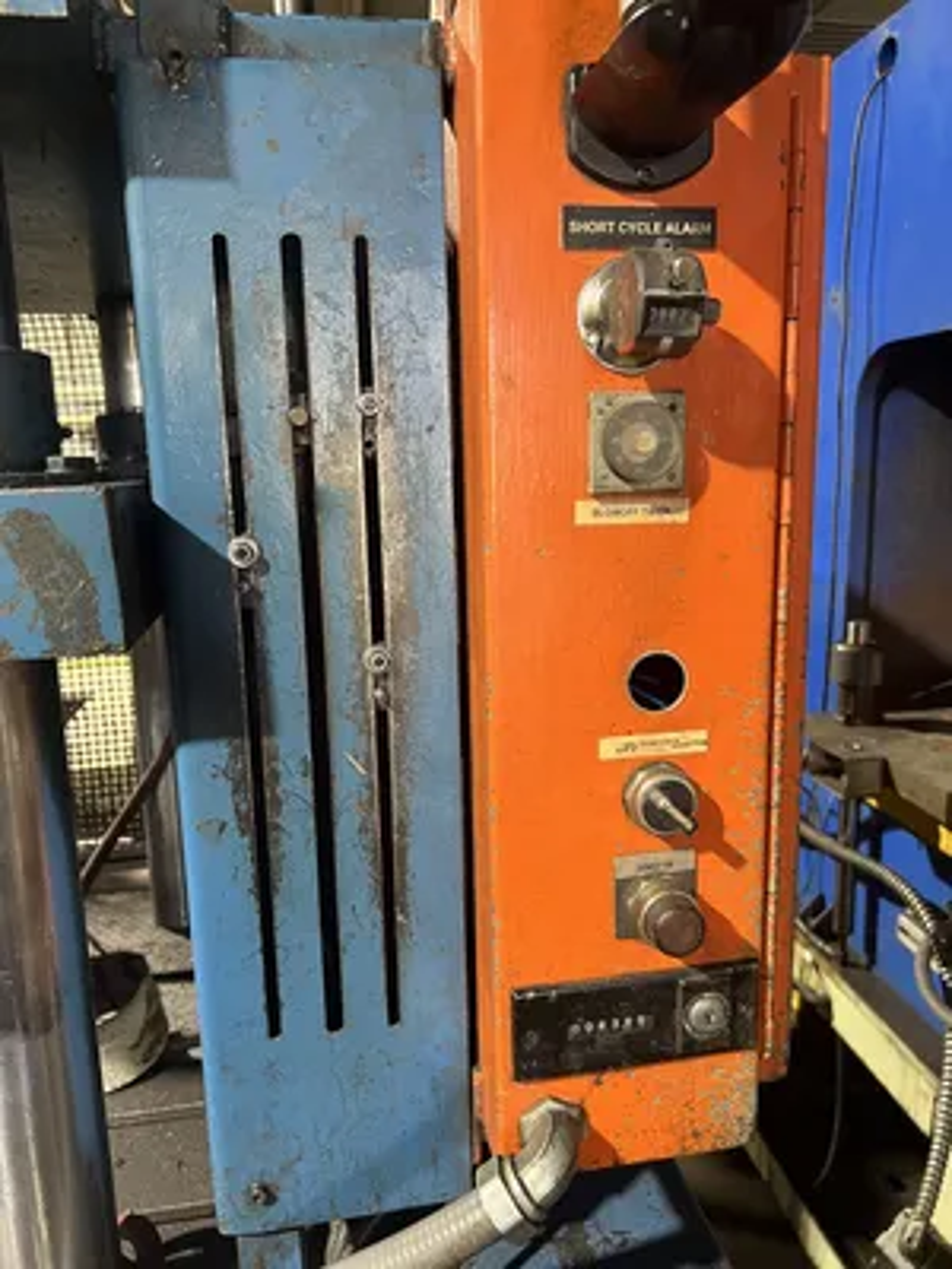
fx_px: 953
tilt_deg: -9.2
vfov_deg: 67.3
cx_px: 476
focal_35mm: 26
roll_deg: +2.1
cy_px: 634
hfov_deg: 53.1
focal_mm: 5.7
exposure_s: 1/60
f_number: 1.5
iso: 250
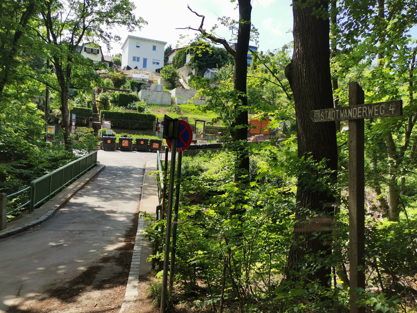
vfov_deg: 46.8
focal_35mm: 30
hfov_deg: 60.0
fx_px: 361
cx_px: 208
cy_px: 156
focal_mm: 4.75
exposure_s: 1/947
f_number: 1.8
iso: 50
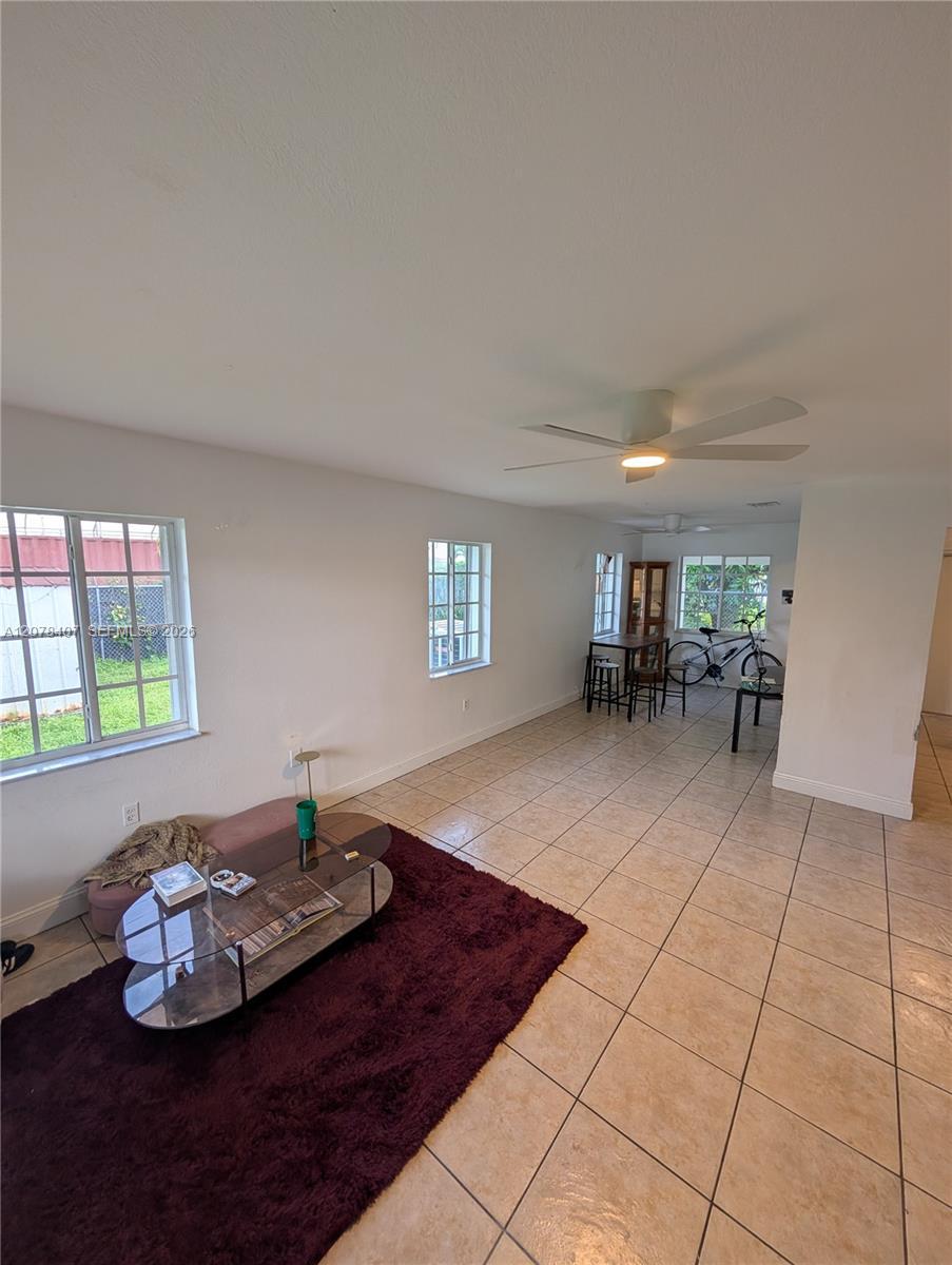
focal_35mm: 12
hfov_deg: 94.6
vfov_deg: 110.5
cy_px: 632
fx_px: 439
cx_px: 476
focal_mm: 2.02
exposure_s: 1/120
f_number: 1.7
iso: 80
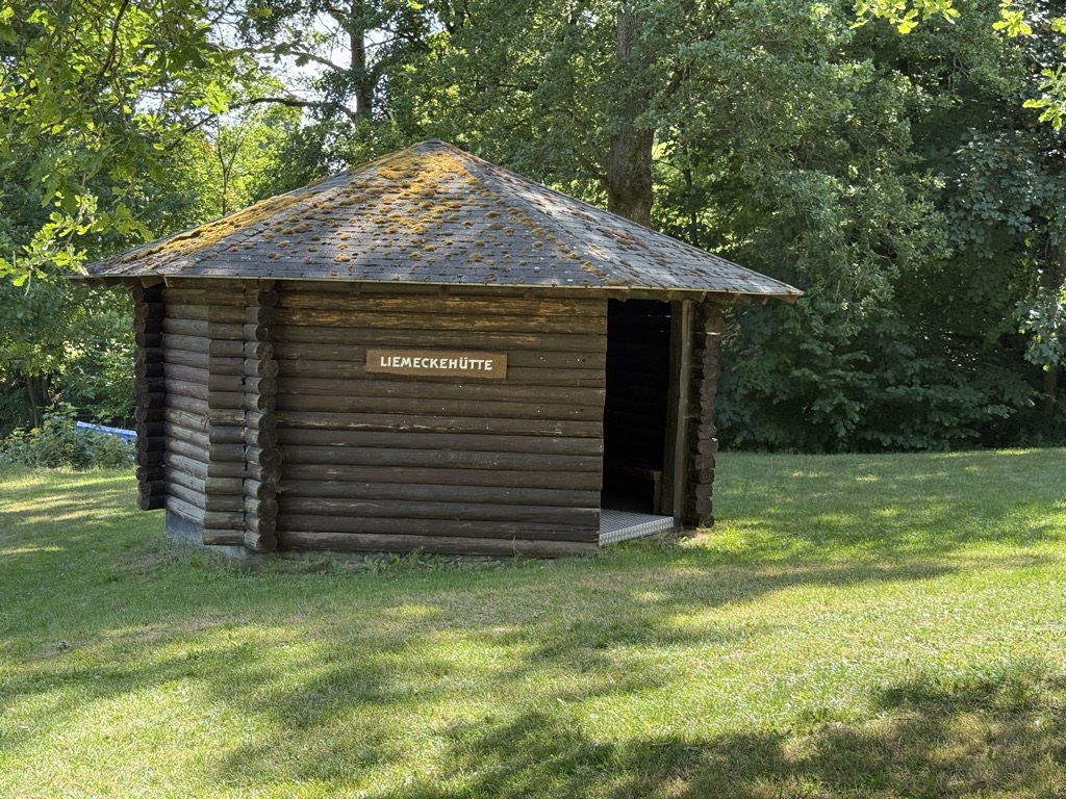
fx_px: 1478
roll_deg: -1.2
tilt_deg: -3.4
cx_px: 533
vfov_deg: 30.3
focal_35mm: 48
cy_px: 400
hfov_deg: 39.7
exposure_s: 1/340
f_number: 1.78
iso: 80
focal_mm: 6.76
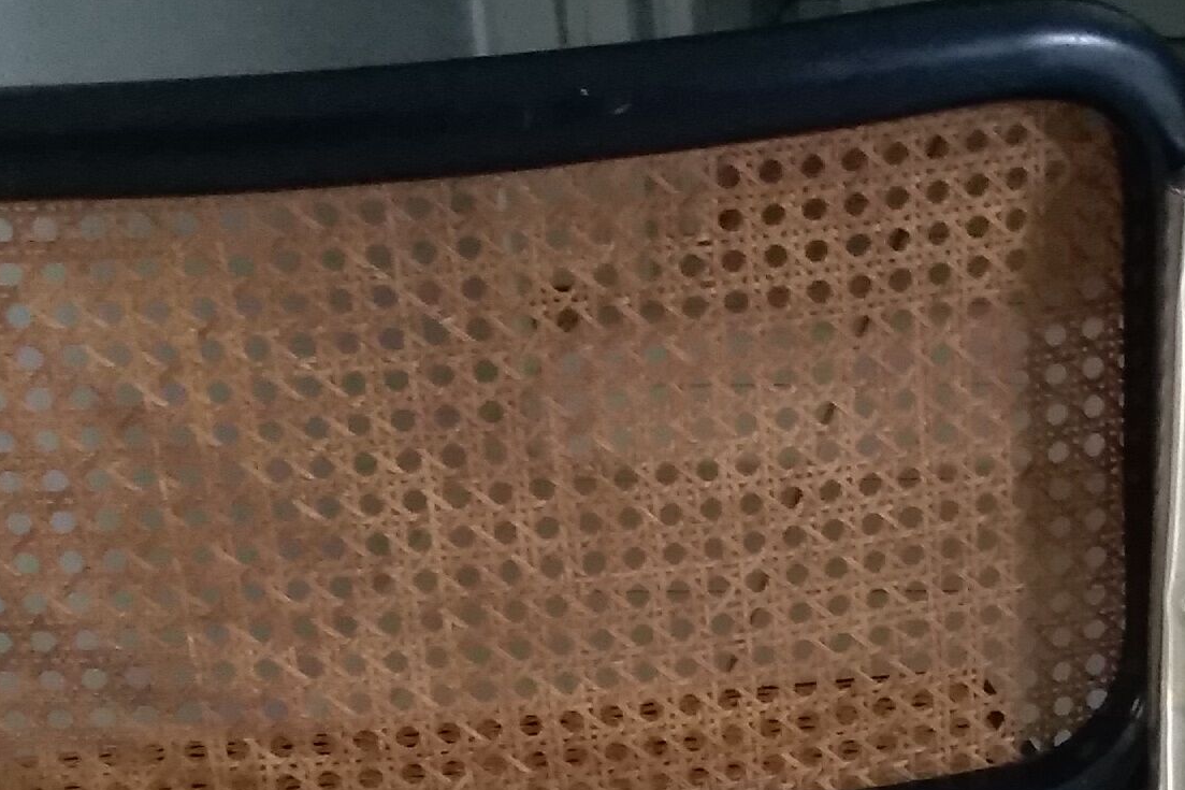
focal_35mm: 102
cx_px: 1165
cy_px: 1252
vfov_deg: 12.6
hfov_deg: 19.5
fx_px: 3357
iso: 677
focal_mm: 3.54
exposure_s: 1/33.3
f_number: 2
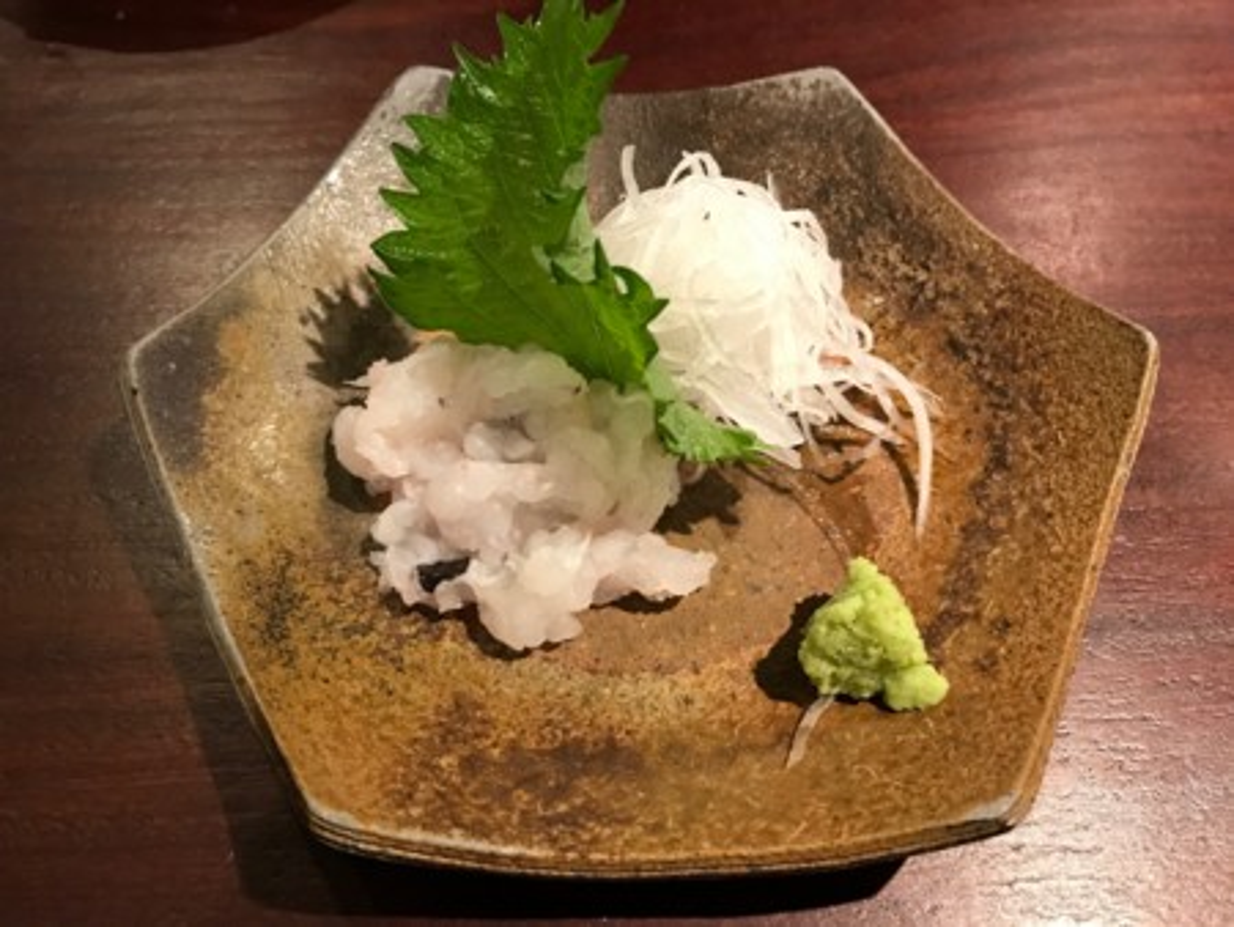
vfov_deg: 49.8
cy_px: 464
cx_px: 617
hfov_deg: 63.4
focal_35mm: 28
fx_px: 999
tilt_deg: -58.4
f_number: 1.8
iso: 80
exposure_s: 1/15
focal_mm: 3.99
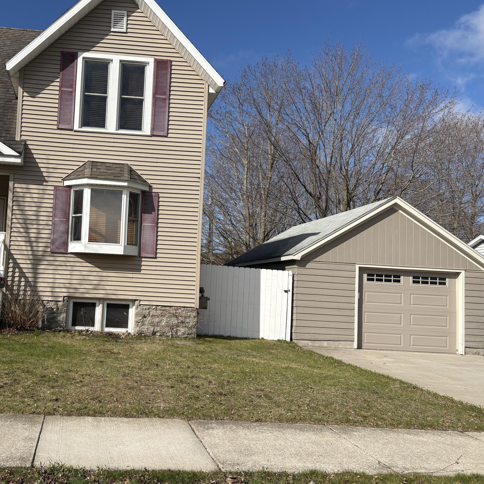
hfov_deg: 46.9
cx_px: 127
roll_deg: -2.7
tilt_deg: +3.7
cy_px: 243
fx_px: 538
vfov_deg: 48.5
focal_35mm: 34
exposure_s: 1/5814
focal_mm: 5.96
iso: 50
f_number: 1.6
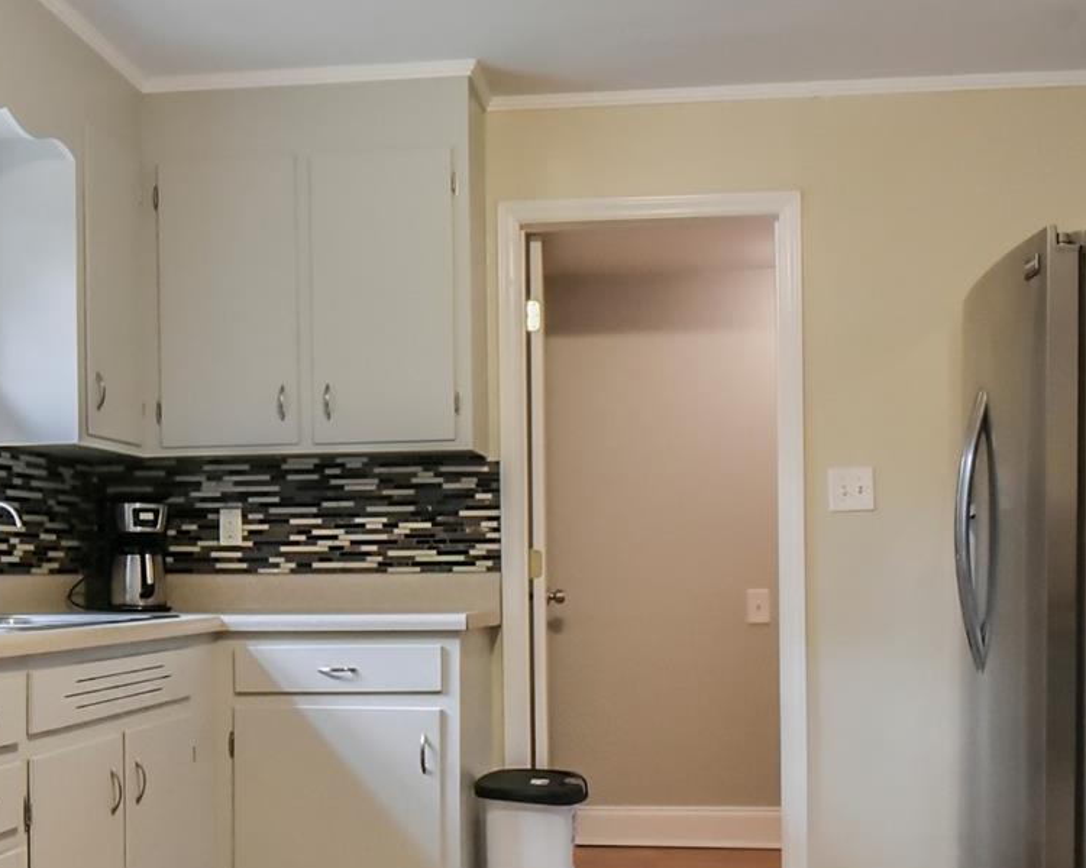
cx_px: 536
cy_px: 558
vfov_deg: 36.2
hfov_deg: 44.8
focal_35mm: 41
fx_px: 1318
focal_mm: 16
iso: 4000
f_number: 8
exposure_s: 1/60
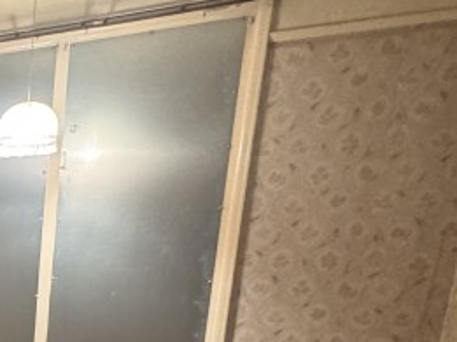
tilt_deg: -13.4
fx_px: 725
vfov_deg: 23.7
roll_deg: +1.6
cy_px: 430
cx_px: -205
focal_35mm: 55
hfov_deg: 26.6
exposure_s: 1/50
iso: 800
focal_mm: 2.22
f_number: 2.2
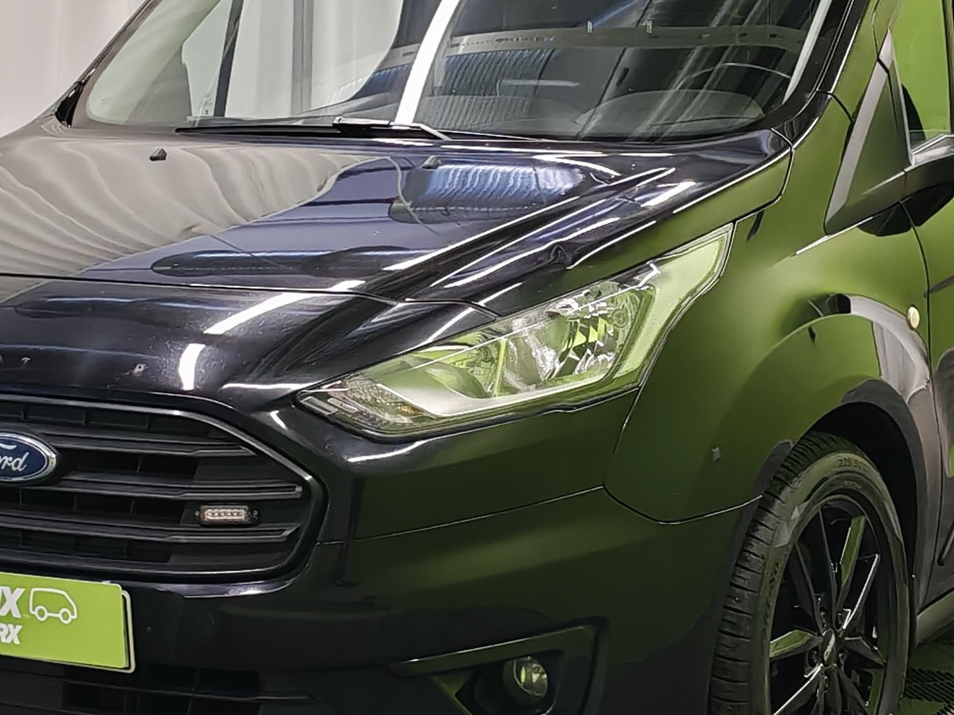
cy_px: 329
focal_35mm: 102
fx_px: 2811
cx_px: 534
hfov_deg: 19.3
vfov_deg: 14.5
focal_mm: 6.12
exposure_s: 1/100
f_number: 1.9
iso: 500
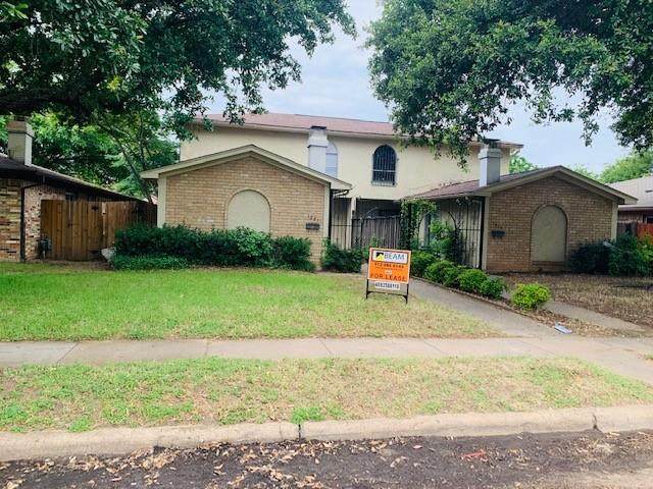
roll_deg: -1.4
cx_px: 326
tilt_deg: -1.2
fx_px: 490
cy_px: 244
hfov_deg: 67.3
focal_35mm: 26
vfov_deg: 53.1
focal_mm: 4.25
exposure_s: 1/692
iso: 25
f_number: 1.8
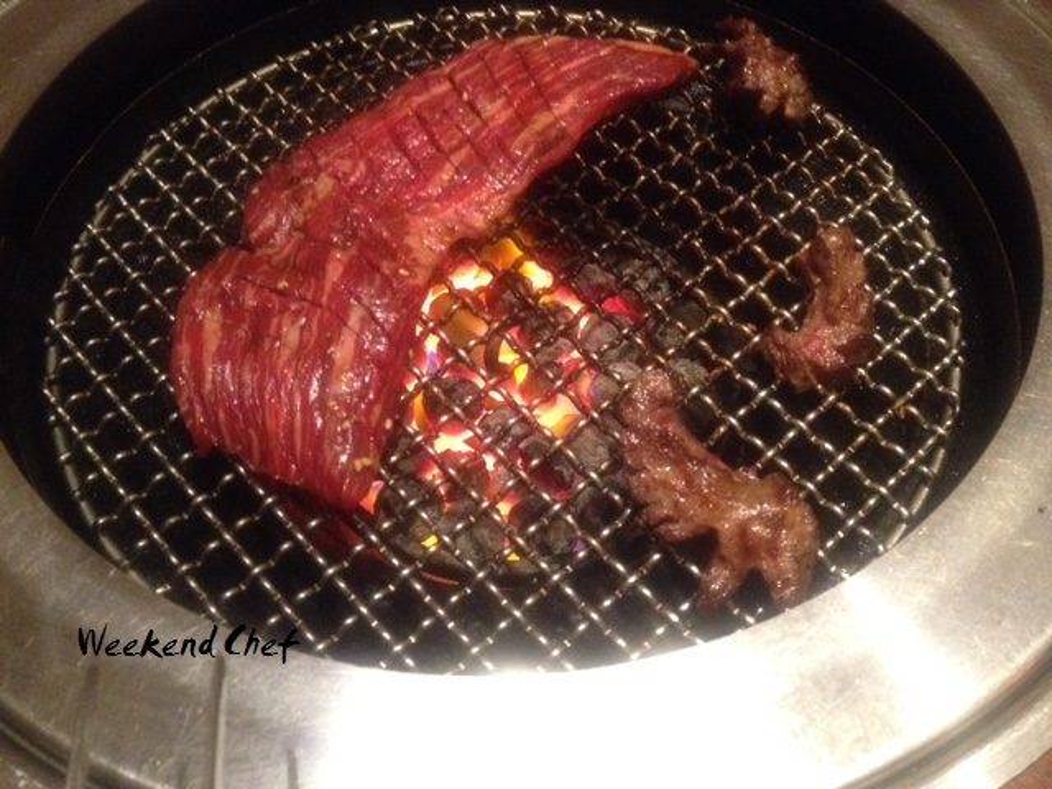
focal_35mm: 35
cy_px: 394
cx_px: 526
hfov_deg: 52.6
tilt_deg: -55.4
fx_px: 1064
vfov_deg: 40.7
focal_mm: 4.28
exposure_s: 1/15
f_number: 2.4
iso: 500
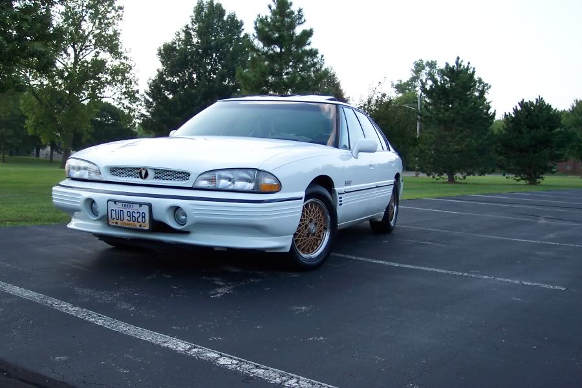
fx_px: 614
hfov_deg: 50.7
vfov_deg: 35.1
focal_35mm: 38
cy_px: 194
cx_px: 291
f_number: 2.8
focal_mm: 8
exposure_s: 1/500
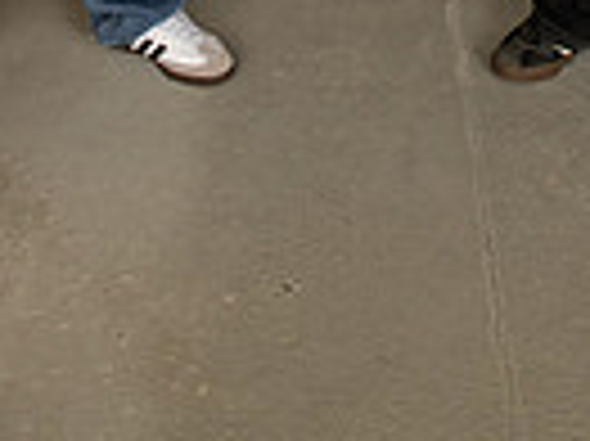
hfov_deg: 22.8
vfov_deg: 13.4
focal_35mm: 86
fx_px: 1464
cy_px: -562
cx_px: 311
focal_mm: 26
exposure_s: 1/250
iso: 500
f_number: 7.1
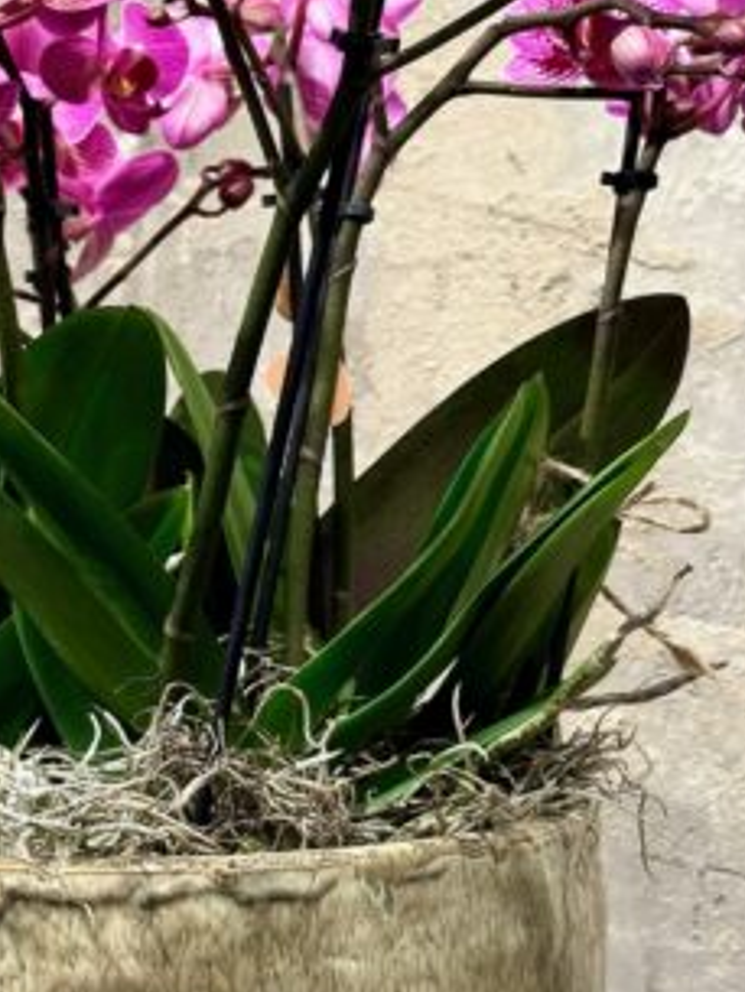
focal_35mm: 105
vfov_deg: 18.7
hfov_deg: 14.0
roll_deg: +0.2
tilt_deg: +0.6
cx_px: 153
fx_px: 3011
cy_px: 499
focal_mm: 6.86
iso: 100
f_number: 1.78
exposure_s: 1/100
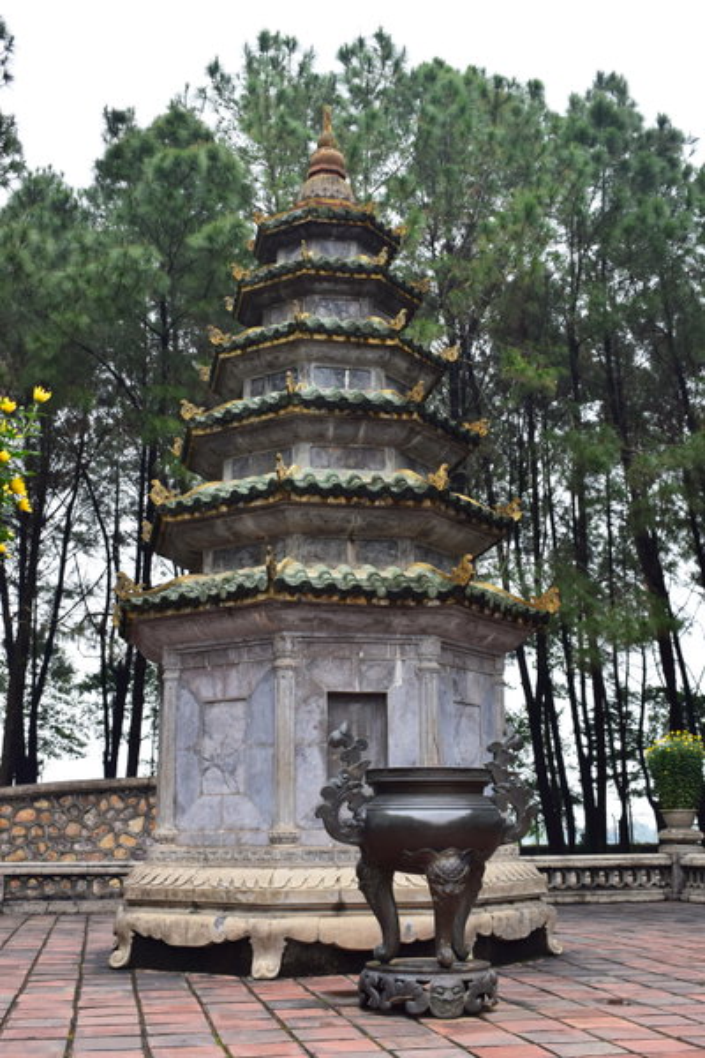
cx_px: 352
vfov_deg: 47.9
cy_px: 529
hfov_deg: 33.0
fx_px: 1190
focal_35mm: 40
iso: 400
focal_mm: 27
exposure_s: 1/50
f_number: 8
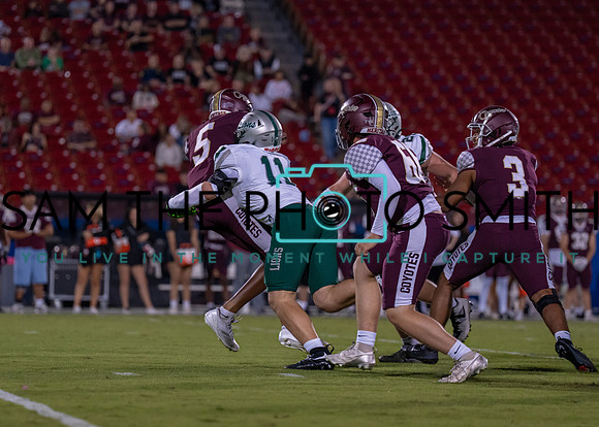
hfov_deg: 9.5
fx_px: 3590
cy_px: 208
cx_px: 267
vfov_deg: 6.8
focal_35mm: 211
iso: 1600
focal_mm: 154
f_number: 2.8
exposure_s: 1/1600
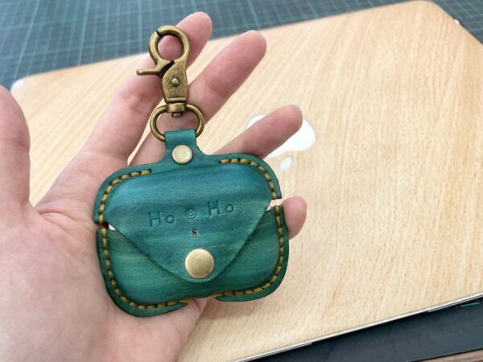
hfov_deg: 67.3
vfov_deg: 53.1
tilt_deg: -48.0
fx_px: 363
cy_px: 181
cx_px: 242
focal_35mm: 26
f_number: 1.6
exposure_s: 1/120
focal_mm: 4.2
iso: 80
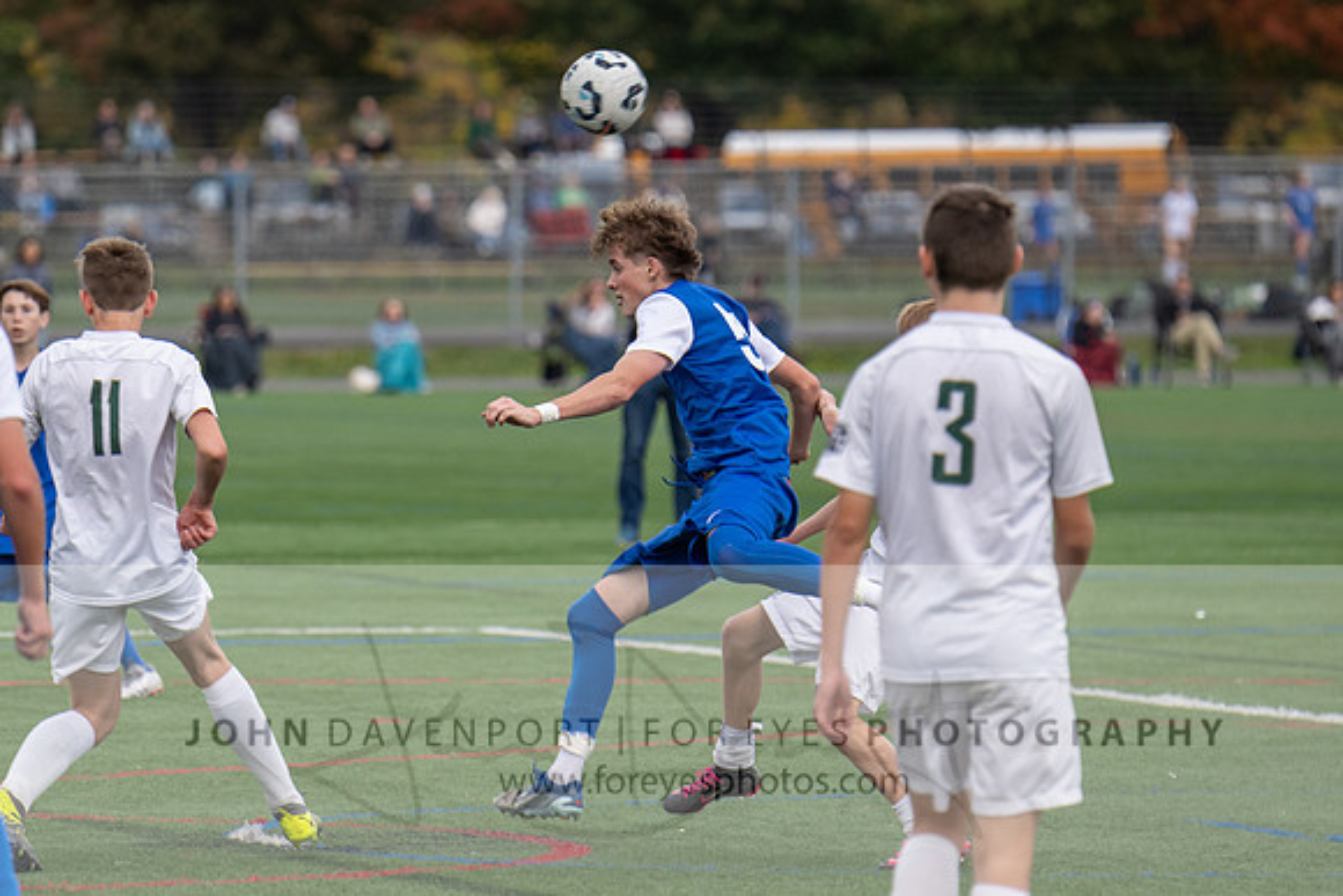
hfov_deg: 5.1
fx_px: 15203
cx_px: 547
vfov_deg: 3.4
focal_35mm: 407
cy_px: 363
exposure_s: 1/1000
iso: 1000
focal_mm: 300
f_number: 5.6
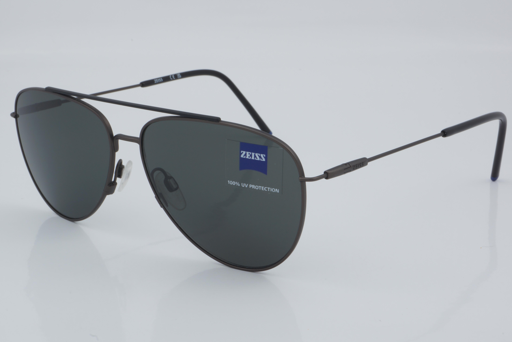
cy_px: 171
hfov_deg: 27.0
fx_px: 1067
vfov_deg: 18.2
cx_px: 256
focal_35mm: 75
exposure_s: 1/4
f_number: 32
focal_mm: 50
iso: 100
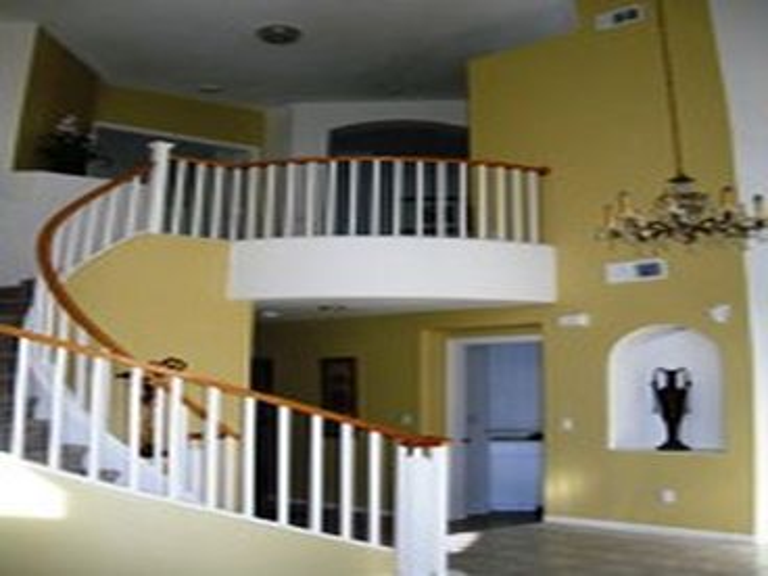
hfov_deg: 49.0
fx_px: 843
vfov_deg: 37.7
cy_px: 288
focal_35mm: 38
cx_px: 384
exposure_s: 1/60.1
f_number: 2.8
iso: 117
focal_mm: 7.8
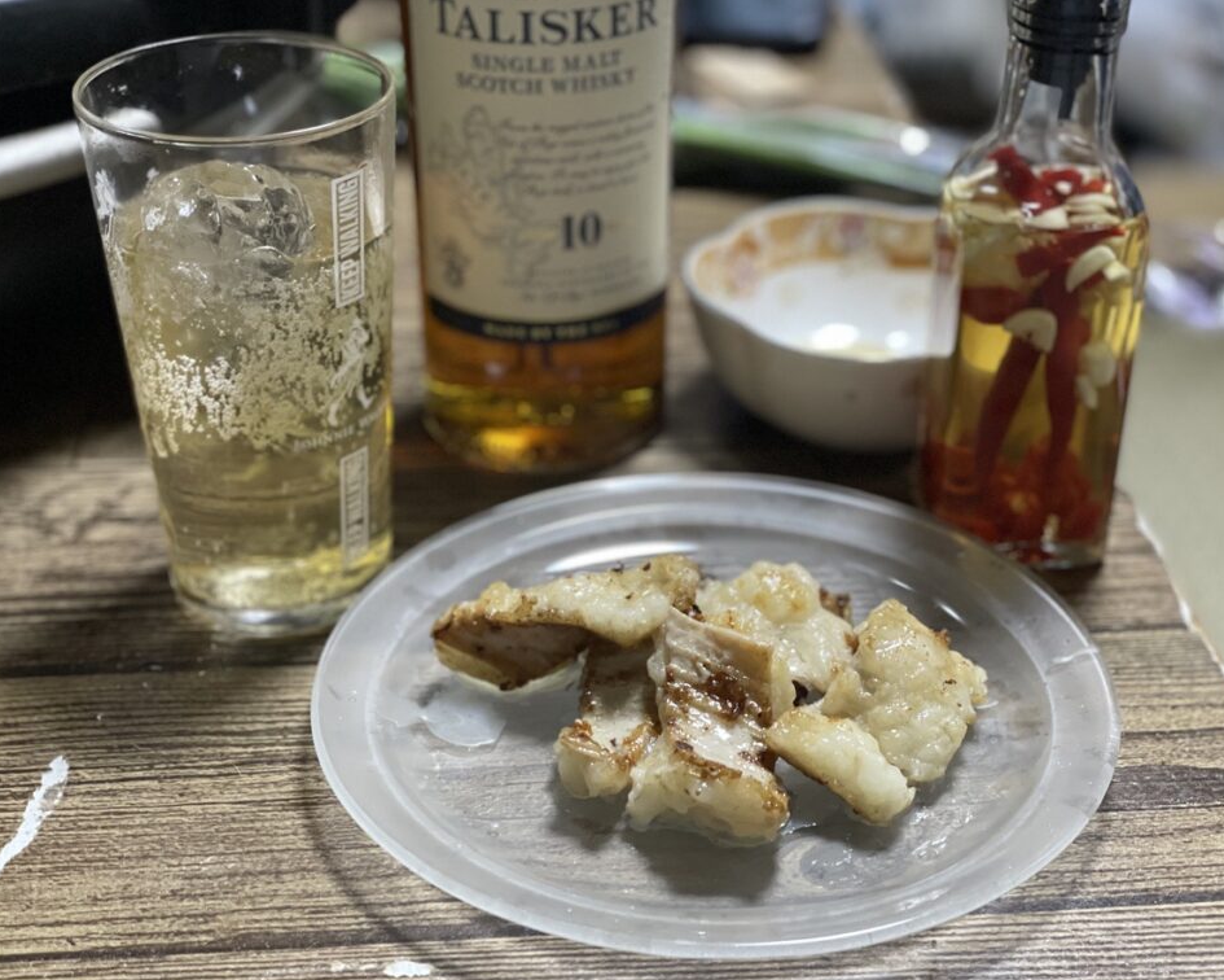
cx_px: 636
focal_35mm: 55
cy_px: 495
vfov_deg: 27.6
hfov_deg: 34.1
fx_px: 1992
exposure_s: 1/40
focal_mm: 6
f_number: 2
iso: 320
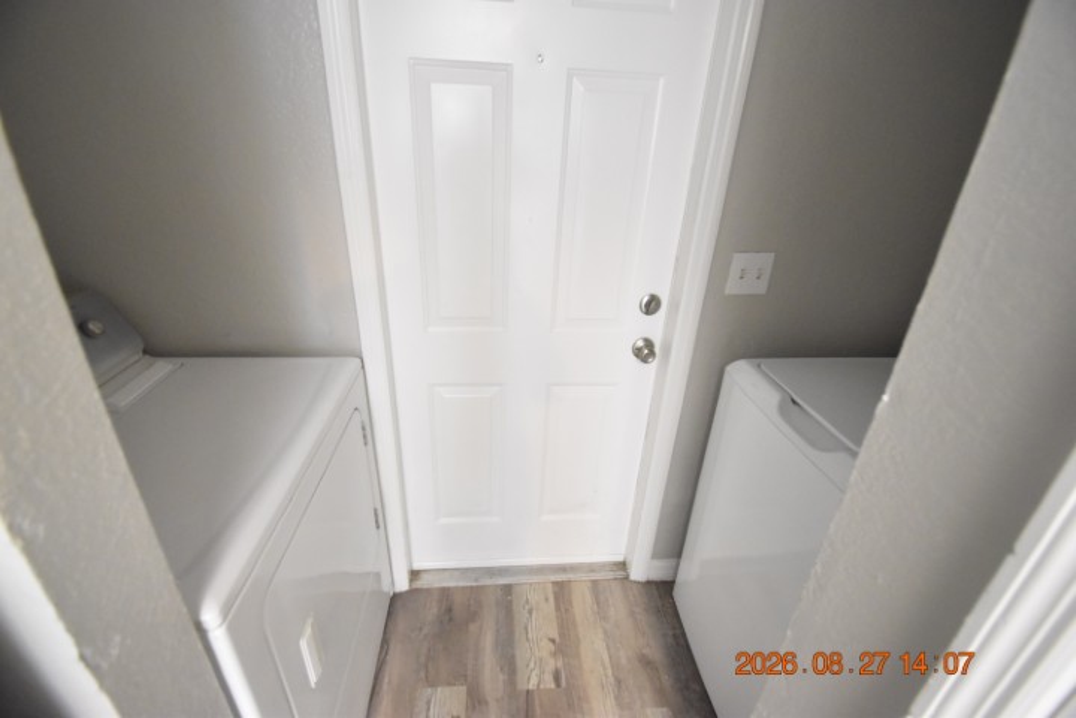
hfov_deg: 100.4
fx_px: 448
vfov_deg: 77.3
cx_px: 538
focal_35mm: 15
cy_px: 359
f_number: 3.5
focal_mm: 10
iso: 4500
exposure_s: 1/60
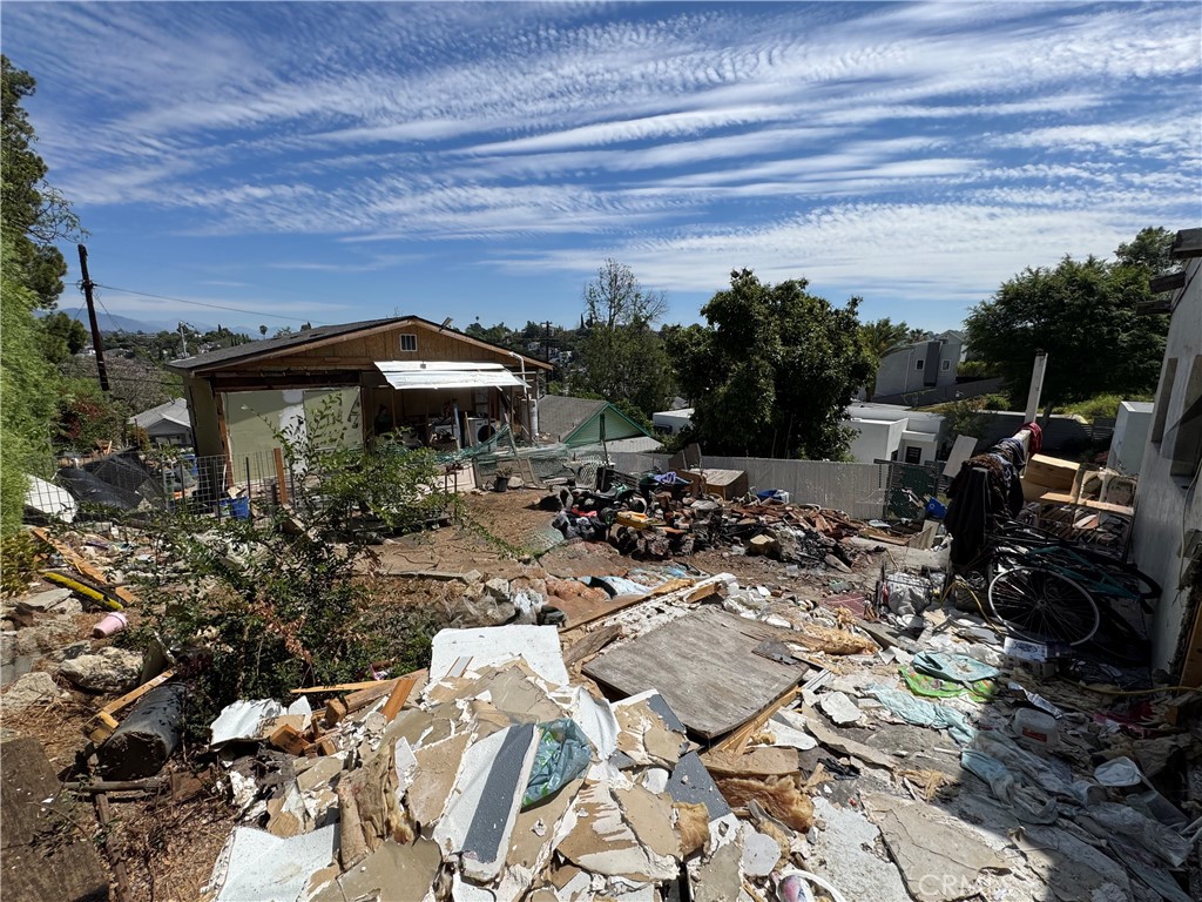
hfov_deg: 102.1
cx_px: 601
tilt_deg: -10.4
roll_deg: -0.7
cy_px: 451
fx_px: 486
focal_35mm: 14
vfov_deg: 85.7
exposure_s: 1/2674
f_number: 2.2
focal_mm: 2.22
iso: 50
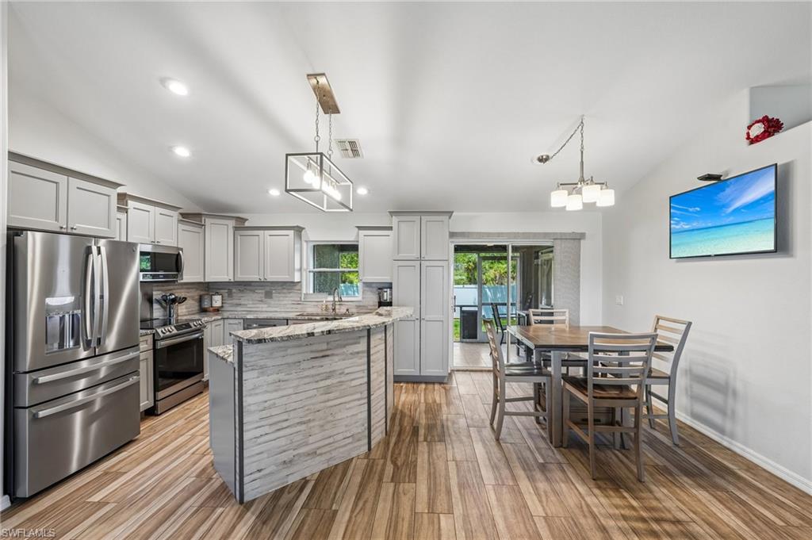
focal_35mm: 16
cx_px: 406
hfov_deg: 96.8
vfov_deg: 73.7
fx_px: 361
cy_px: 270
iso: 400
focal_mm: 16
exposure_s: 1/13
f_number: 8
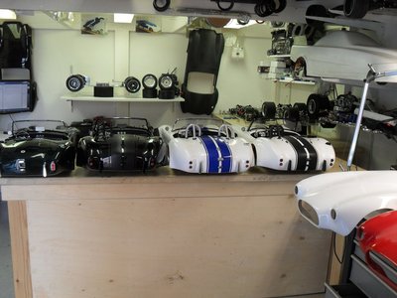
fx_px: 401
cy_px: 149
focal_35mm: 35
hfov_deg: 52.6
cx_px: 198
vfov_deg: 40.7
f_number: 2.8
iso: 100
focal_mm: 6.2
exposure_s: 1/45
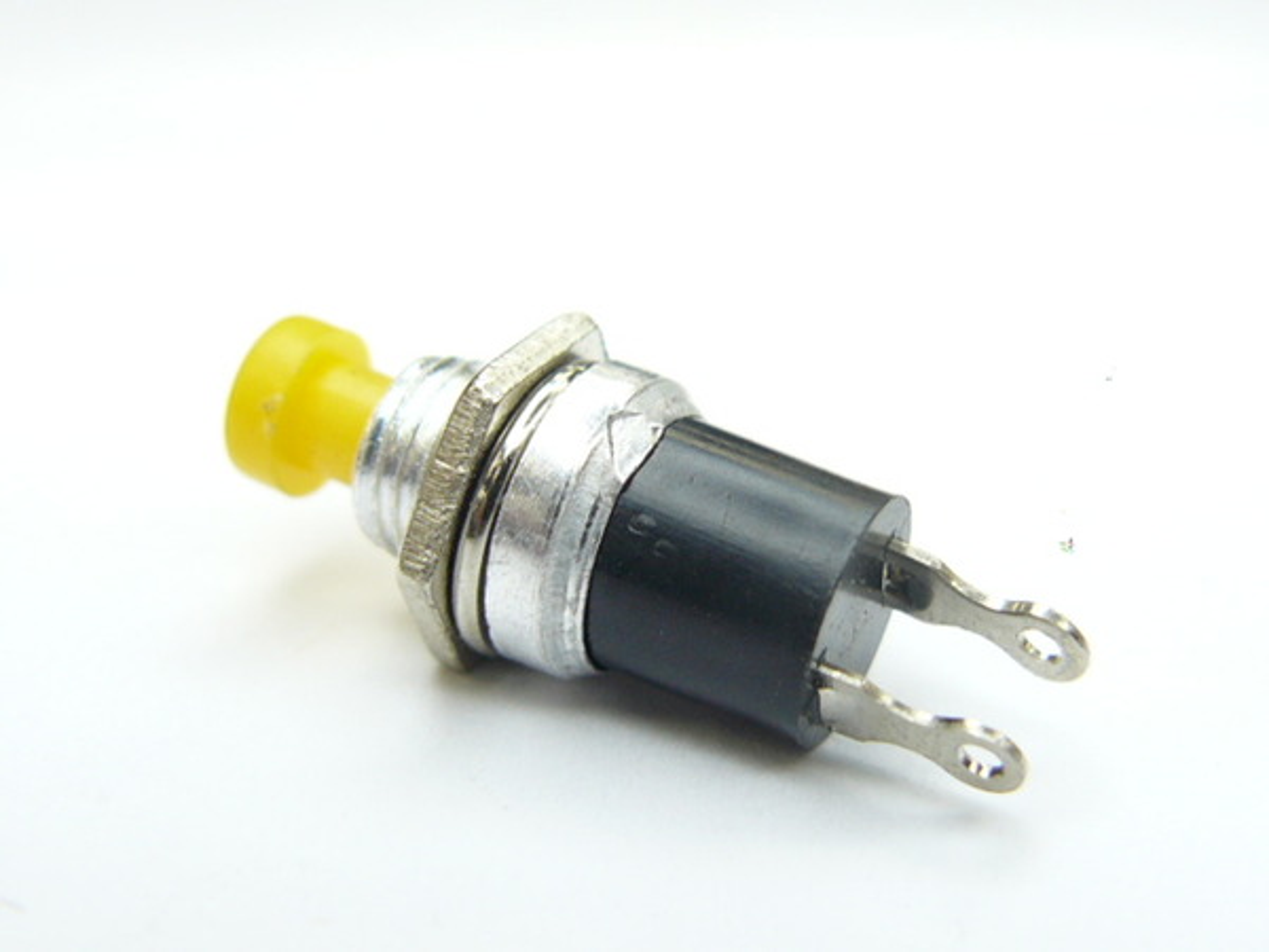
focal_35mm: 54
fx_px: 1980
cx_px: 634
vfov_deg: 27.0
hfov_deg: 35.5
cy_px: 476
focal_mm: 6
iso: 100
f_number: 2.8
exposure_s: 1/40
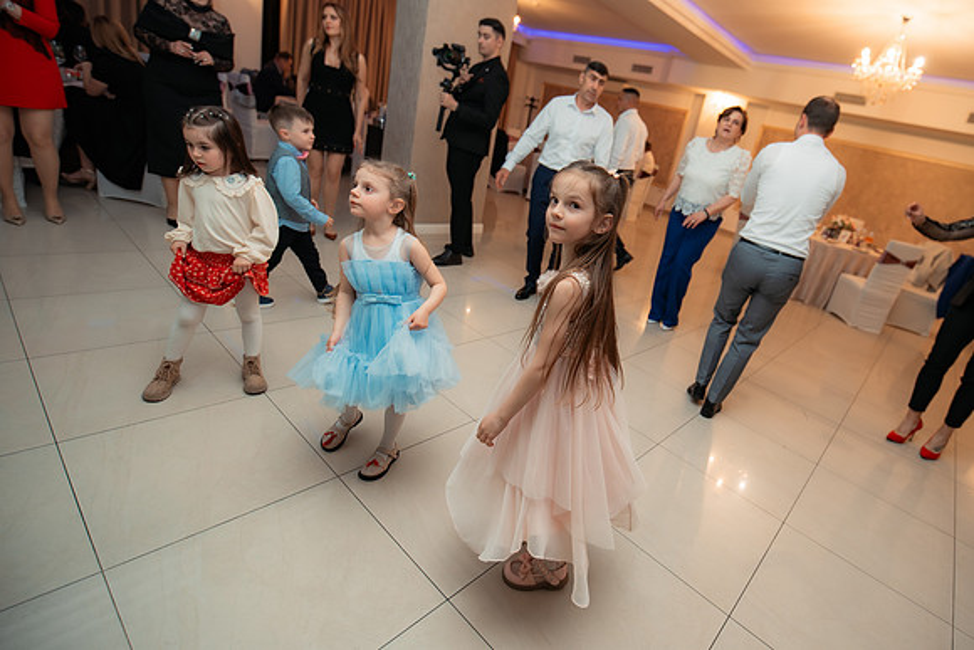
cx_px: 573
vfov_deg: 68.5
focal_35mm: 18
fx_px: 478
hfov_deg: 90.2
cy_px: 317
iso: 1600
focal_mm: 15
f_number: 2.8
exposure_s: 1/200
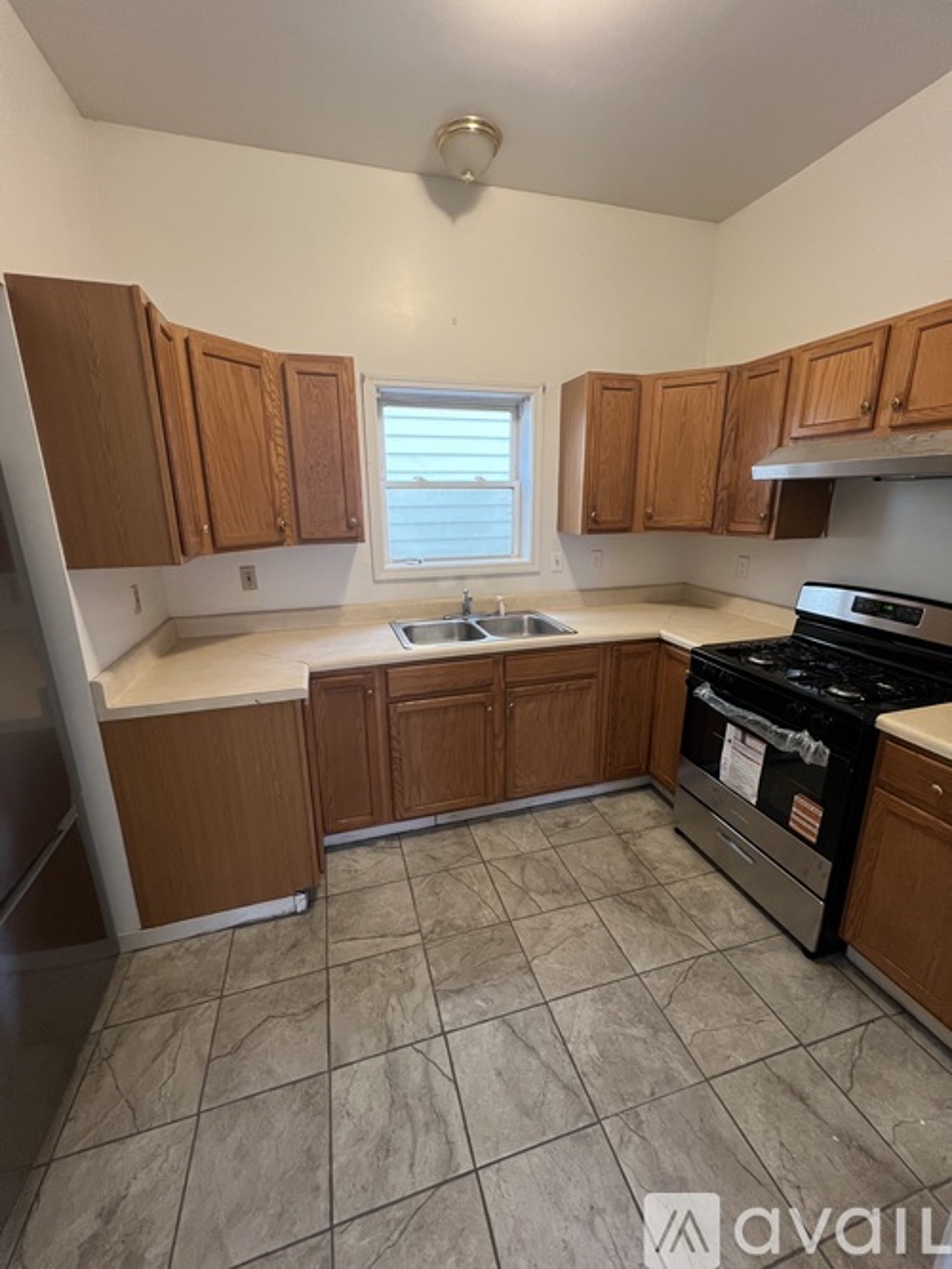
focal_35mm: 13
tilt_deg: -14.9
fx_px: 477
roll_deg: +0.9
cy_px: 634
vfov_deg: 106.2
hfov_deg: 89.9
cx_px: 476
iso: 200
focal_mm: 1.57
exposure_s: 1/60
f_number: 1.8
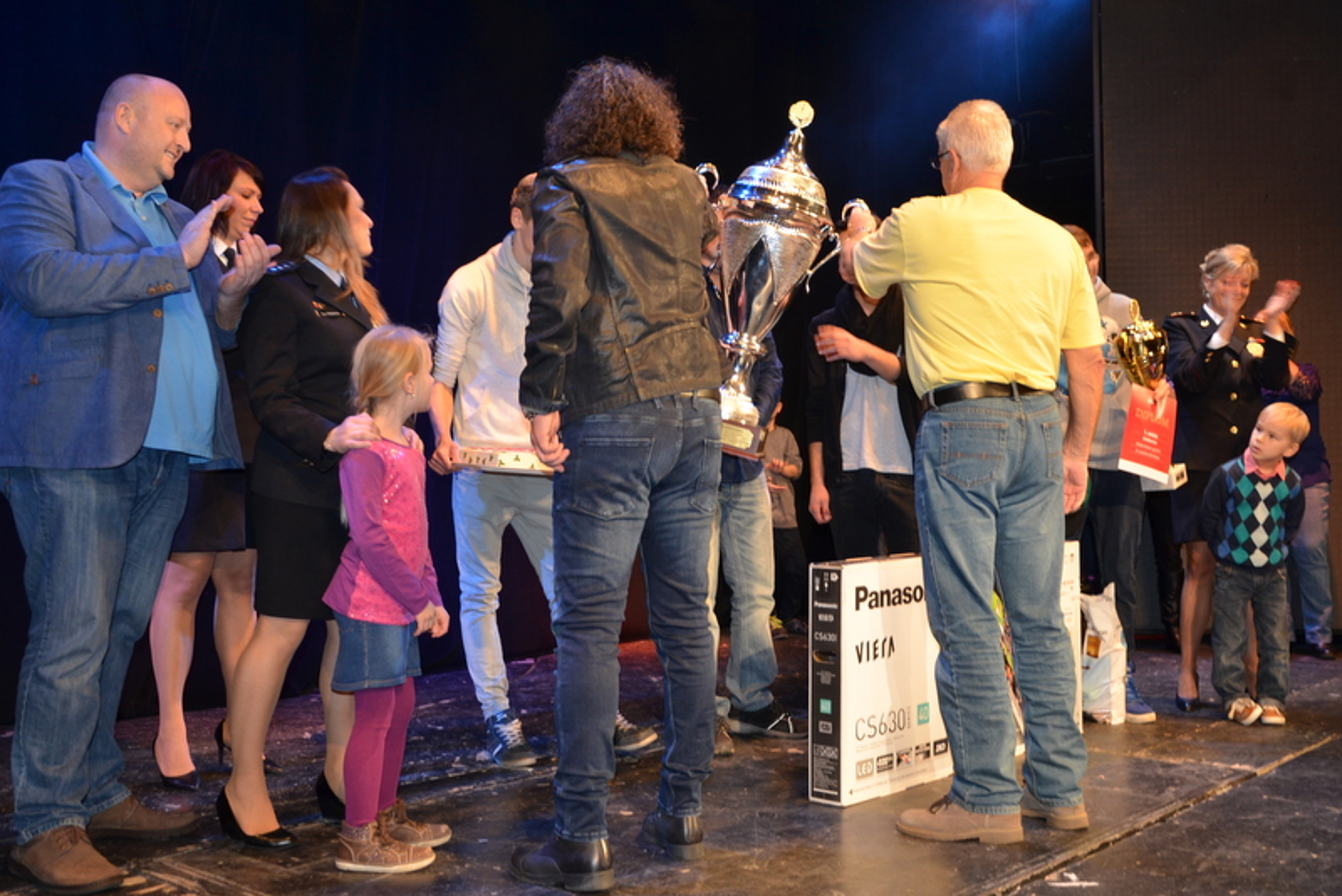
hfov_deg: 57.2
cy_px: 448
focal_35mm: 33
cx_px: 671
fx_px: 1231
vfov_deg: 40.0
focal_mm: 22
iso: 400
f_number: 3.8
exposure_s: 1/60
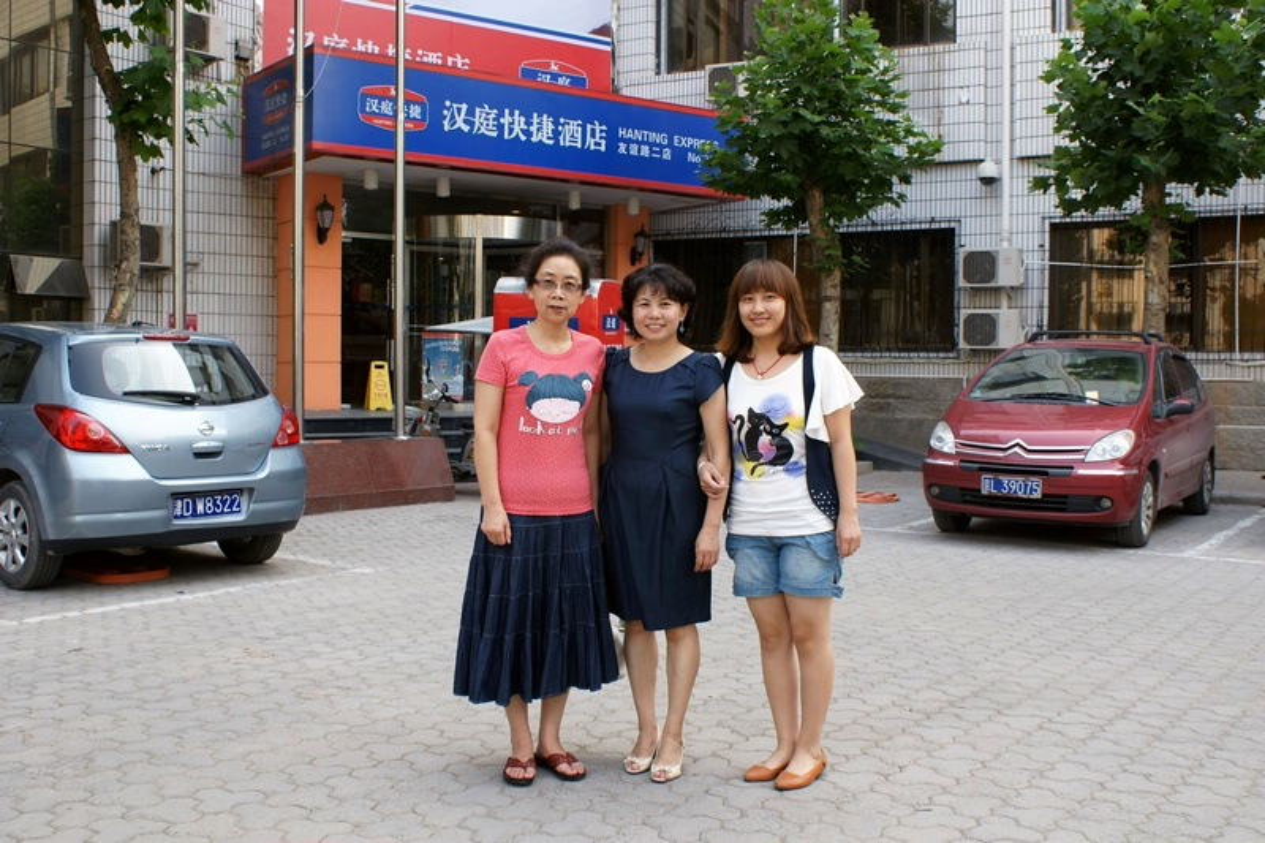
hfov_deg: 53.1
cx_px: 632
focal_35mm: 36
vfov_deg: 36.9
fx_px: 1265
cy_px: 422
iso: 200
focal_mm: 24
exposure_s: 1/100
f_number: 6.3
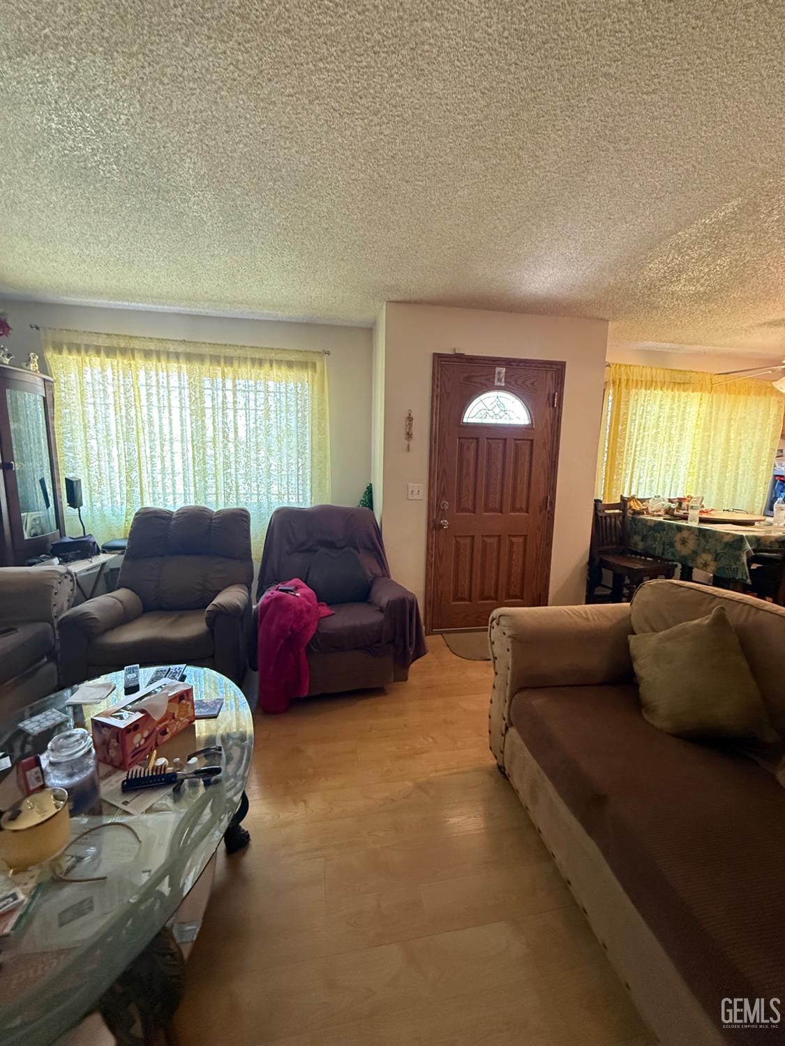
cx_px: 392
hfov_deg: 85.7
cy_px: 523
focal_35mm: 14
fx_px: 423
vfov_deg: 102.1
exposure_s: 1/60
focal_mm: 2.22
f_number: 2.2
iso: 640
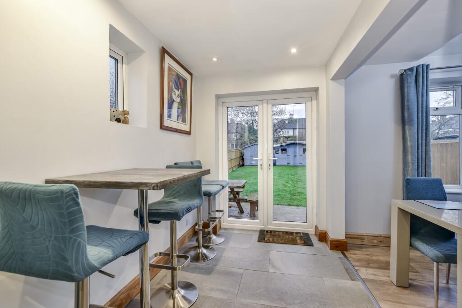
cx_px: 231
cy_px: 154
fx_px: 193
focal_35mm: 15
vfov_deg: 77.3
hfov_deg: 100.4
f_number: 8
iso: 640
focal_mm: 10
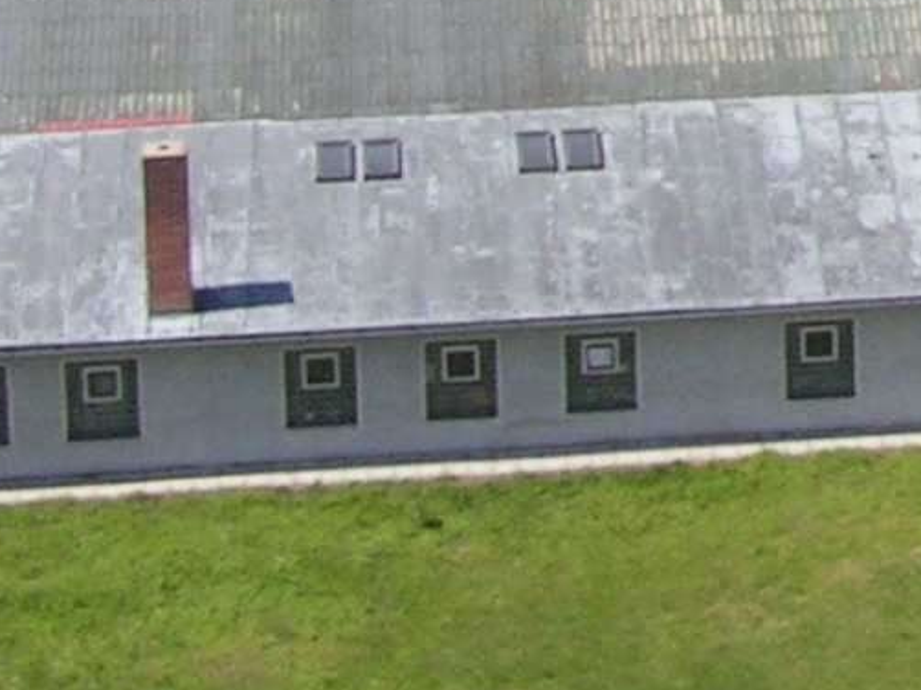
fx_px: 4574
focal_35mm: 172
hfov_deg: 10.8
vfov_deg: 8.4
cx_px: 1644
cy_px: -461
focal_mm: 6.3
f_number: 7.1
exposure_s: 1/320
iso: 100
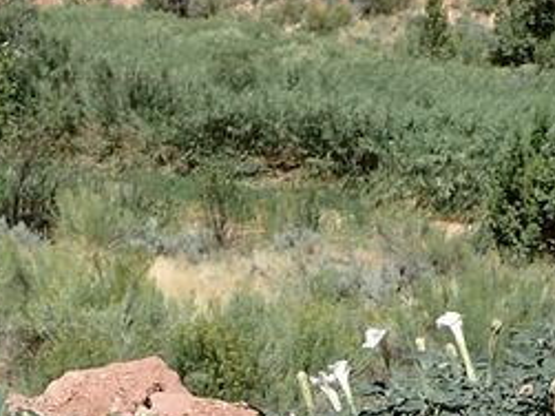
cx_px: 214
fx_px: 1635
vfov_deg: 13.3
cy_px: 695
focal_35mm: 102
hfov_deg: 19.2
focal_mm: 4.5
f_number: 8
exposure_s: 1/200
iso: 100
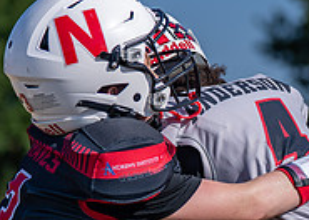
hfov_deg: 5.6
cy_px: 168
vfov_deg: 4.0
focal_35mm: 357
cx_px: 402
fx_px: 3132
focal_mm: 85
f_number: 2.8
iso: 100
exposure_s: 1/2500
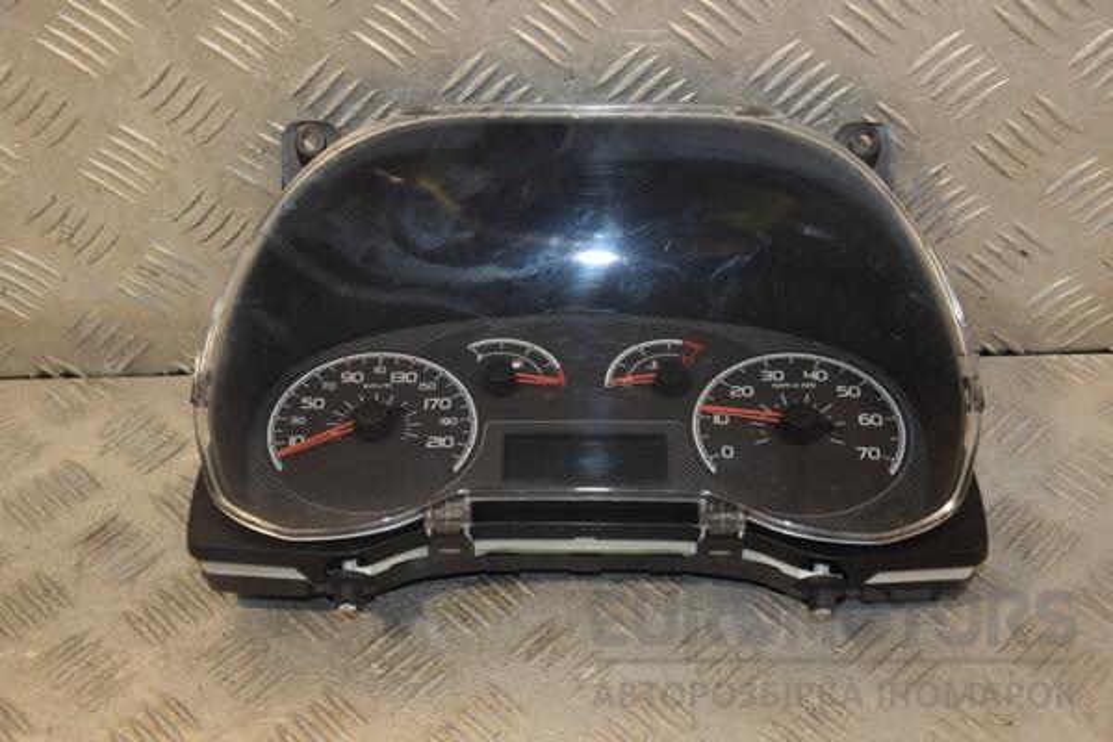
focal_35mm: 60
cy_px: 371
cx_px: 556
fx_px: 1855
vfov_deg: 22.6
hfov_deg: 33.4
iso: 800
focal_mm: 40
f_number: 4.8
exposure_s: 1/200
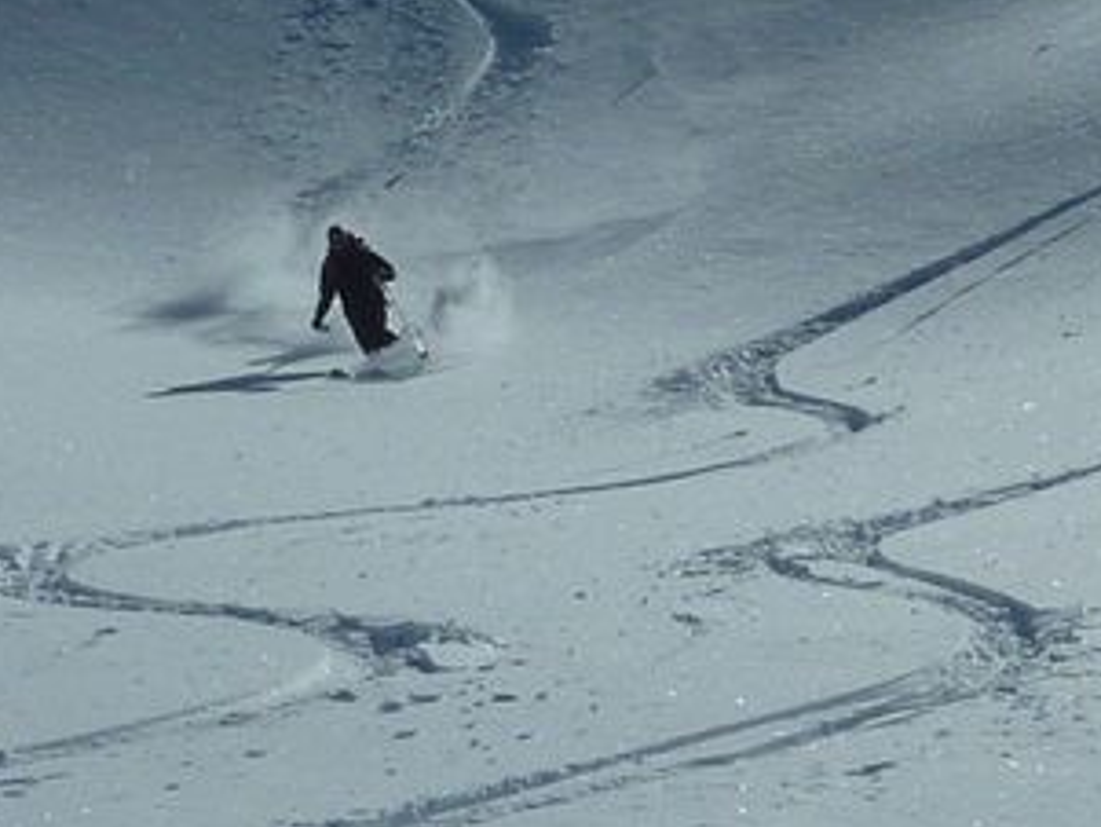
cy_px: 106
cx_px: 574
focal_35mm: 136
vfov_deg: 10.9
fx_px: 4327
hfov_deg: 14.5
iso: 80
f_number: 6.3
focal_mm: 4.7
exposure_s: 1/2000
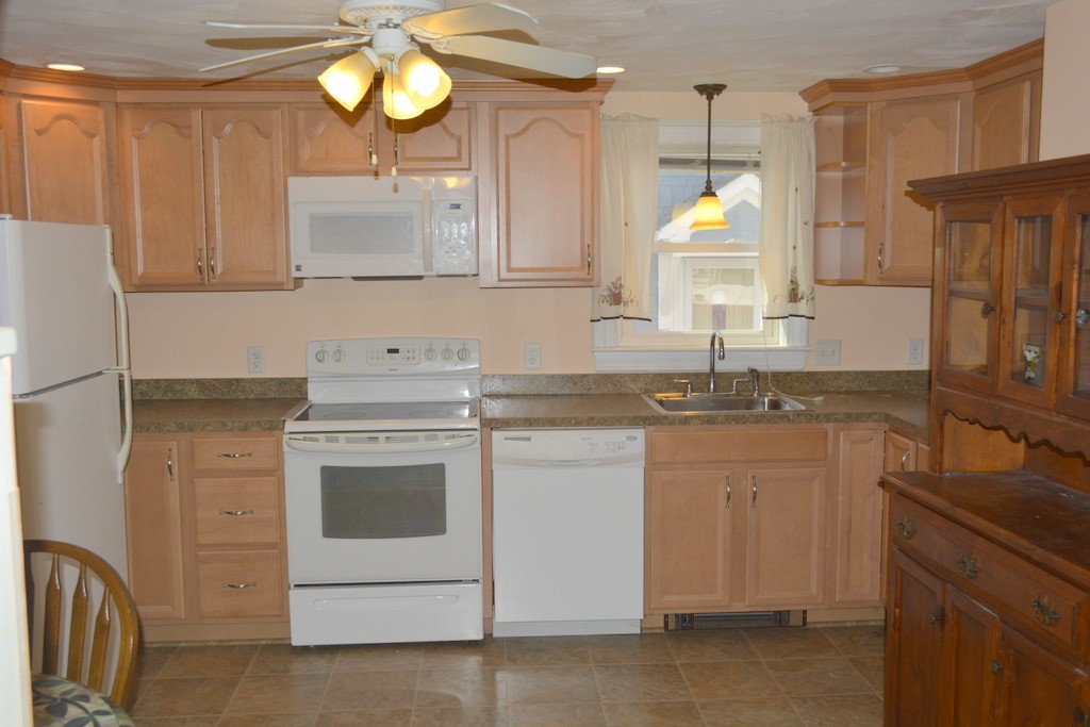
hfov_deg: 57.2
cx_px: 545
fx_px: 999
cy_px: 364
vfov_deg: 40.0
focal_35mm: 33
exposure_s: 1/125
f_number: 5.6
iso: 200
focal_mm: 22
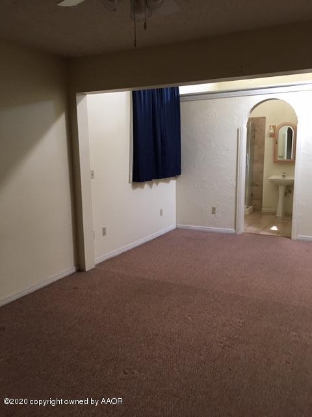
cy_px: 208
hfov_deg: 48.2
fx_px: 349
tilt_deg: -9.3
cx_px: 156
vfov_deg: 61.7
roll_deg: +0.6
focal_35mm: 29
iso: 80
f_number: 2.2
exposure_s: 1/15
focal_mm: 4.15
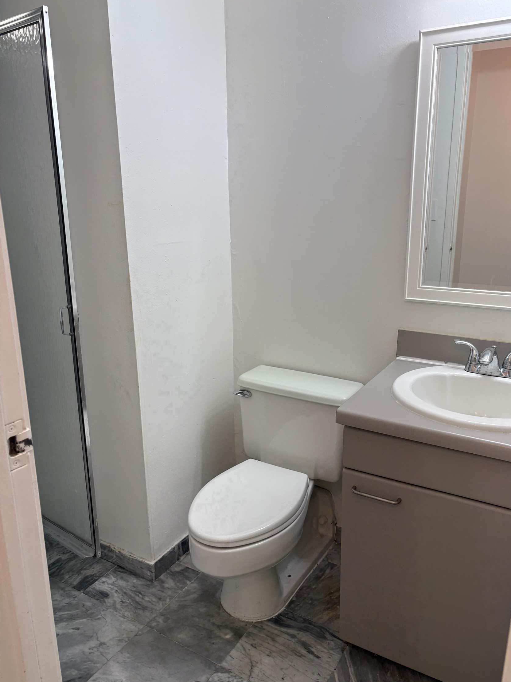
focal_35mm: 27
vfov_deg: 65.3
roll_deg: +1.3
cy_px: 351
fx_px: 531
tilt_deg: -13.7
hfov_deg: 51.3
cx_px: 264
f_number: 1.6
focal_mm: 5.96
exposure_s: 1/120
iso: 80
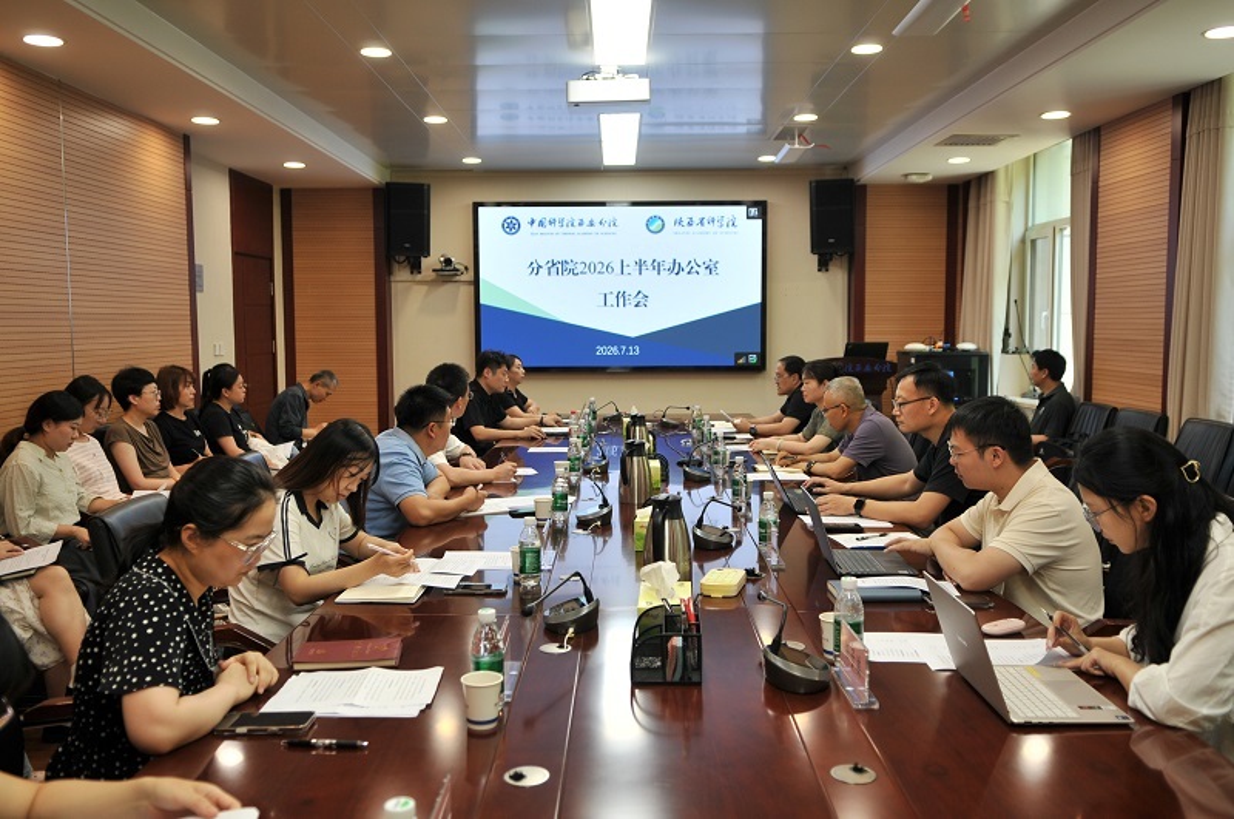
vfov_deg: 43.5
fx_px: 1027
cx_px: 617
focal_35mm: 30
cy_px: 410
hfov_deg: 62.0
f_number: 2.8
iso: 200
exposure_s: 1/60
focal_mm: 20
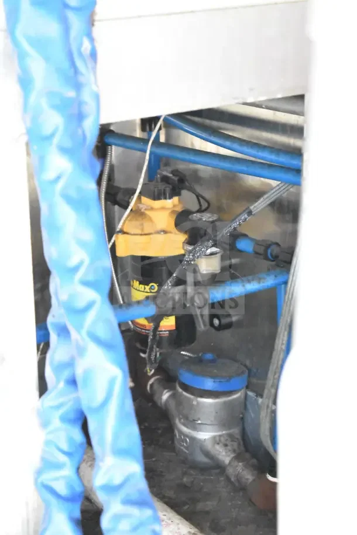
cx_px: 178
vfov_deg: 24.6
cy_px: 268
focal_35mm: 82
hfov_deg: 16.6
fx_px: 1226
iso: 18000
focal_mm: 55
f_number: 5.6
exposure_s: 1/100
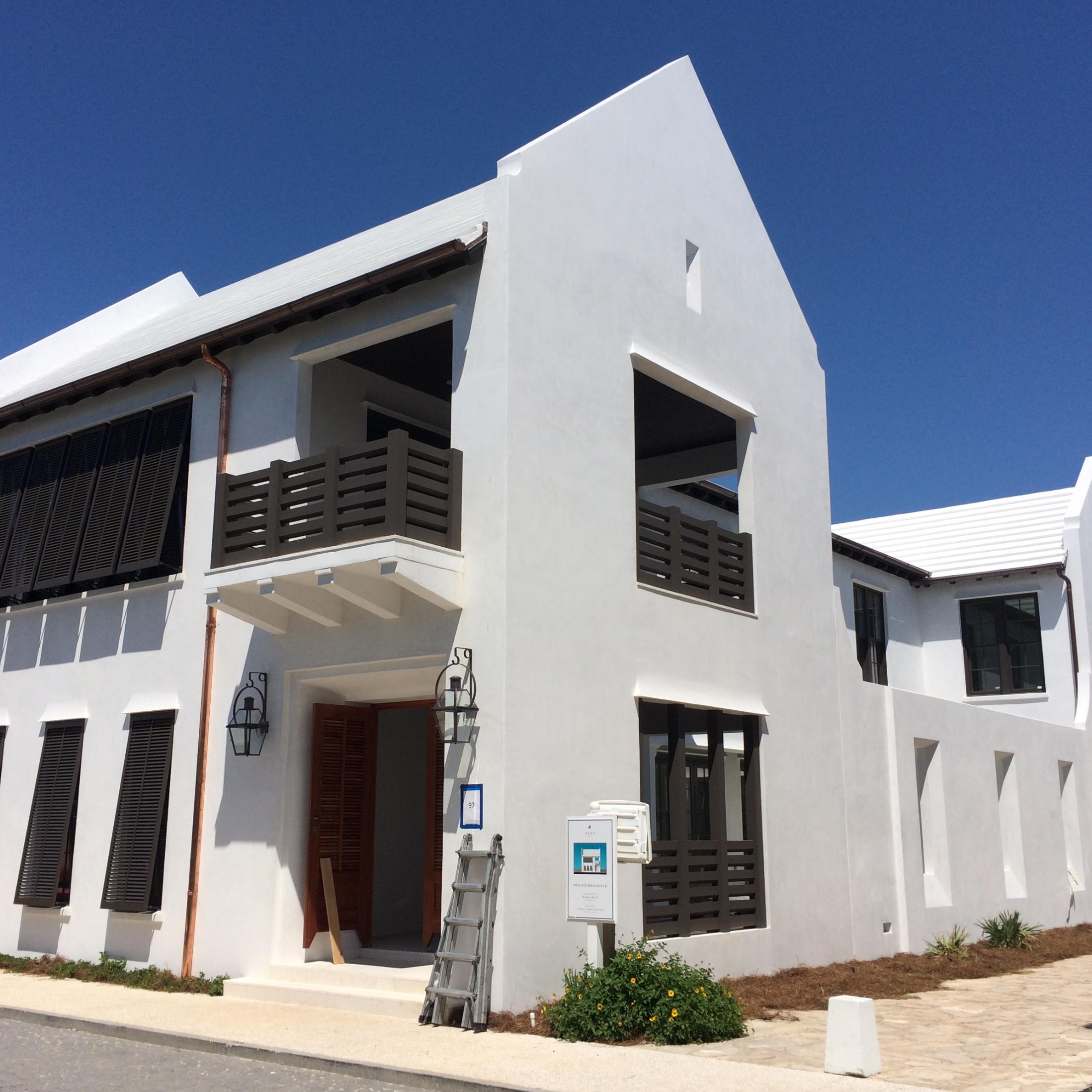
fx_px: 1249
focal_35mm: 35
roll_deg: +0.8
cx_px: 515
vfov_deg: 47.2
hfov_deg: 47.2
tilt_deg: +13.4
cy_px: 541
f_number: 2.2
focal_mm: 4.15
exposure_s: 1/4115
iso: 32
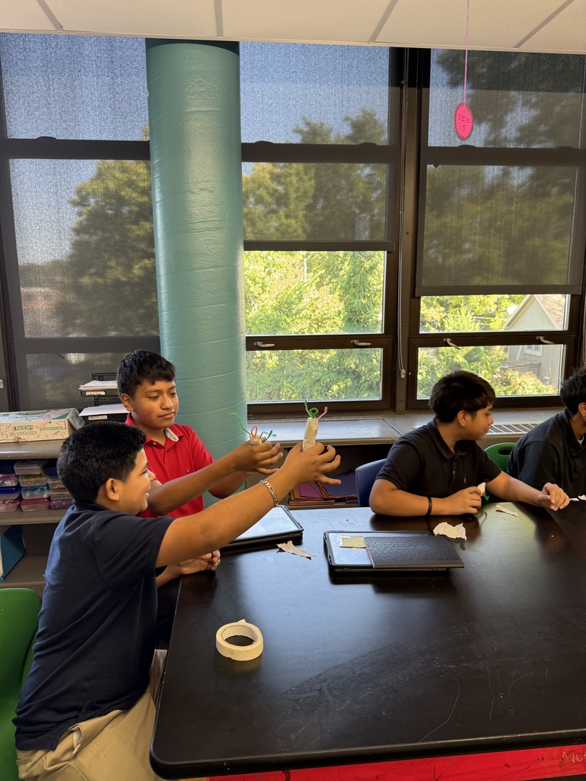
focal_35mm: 24
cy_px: 390
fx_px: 542
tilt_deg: -10.4
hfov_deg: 56.8
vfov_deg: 71.6
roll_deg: +1.1
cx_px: 293
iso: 125
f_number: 1.78
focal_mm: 6.76
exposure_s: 1/60
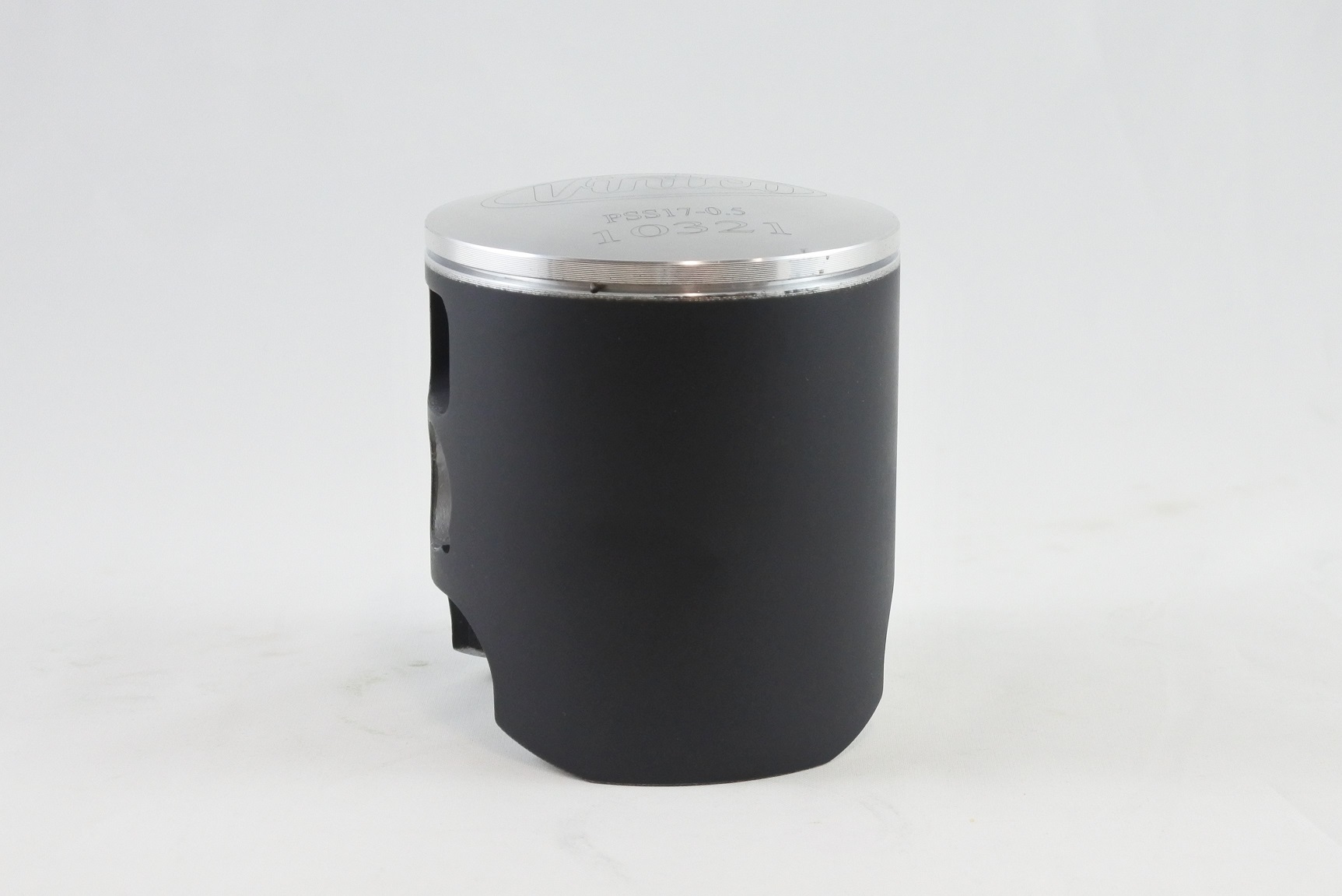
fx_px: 1976
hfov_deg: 37.5
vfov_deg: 25.5
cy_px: 448
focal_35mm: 53
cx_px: 671
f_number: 4.5
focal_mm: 19.7
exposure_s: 1/125
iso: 640
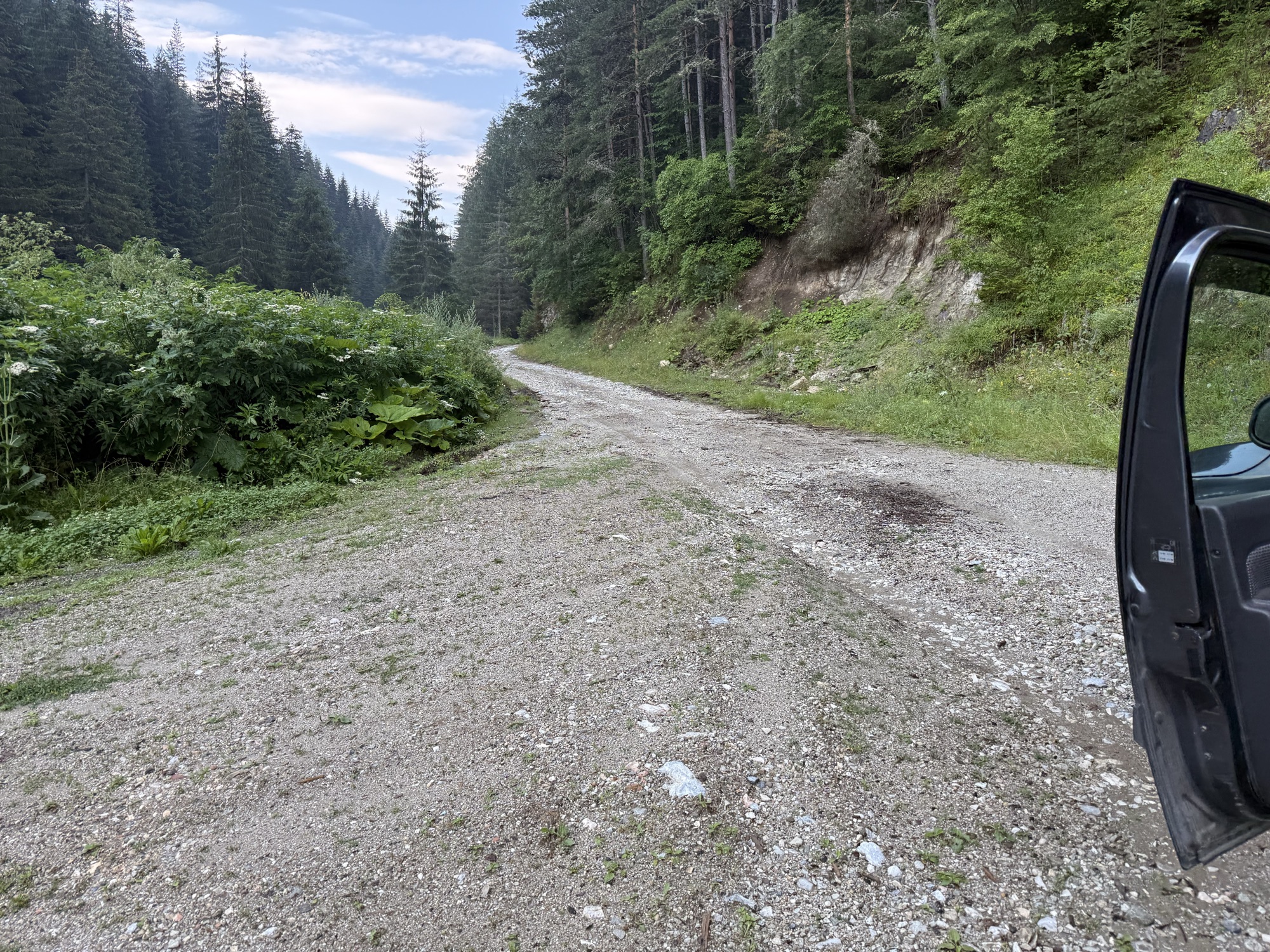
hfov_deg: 71.6
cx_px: 635
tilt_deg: +1.3
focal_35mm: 24
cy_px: 476
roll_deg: -2.9
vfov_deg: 56.8
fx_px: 881
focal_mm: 6.76
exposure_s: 1/385
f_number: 1.78
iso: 80
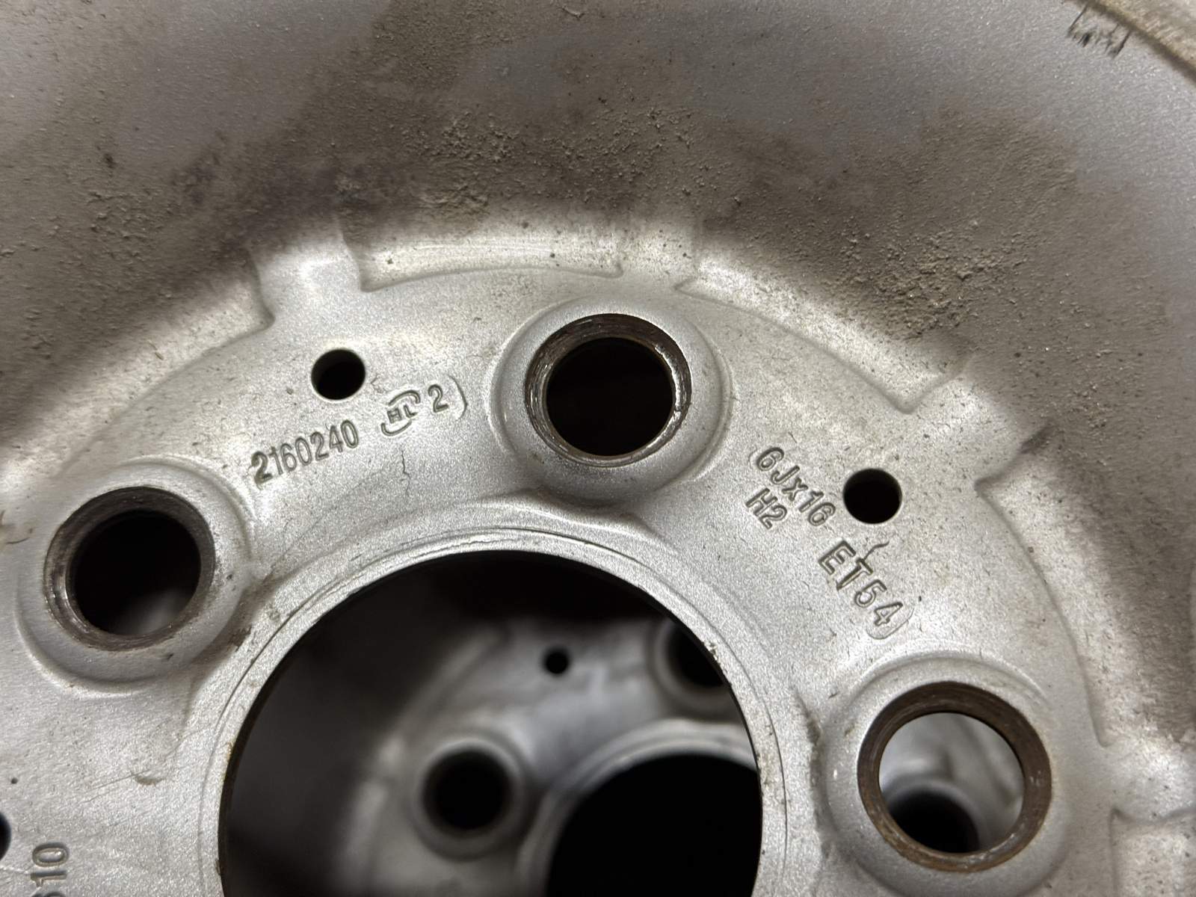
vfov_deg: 30.3
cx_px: 598
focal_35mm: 48
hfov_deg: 39.7
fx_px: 1658
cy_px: 448
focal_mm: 6.76
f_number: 1.78
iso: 160
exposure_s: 1/50
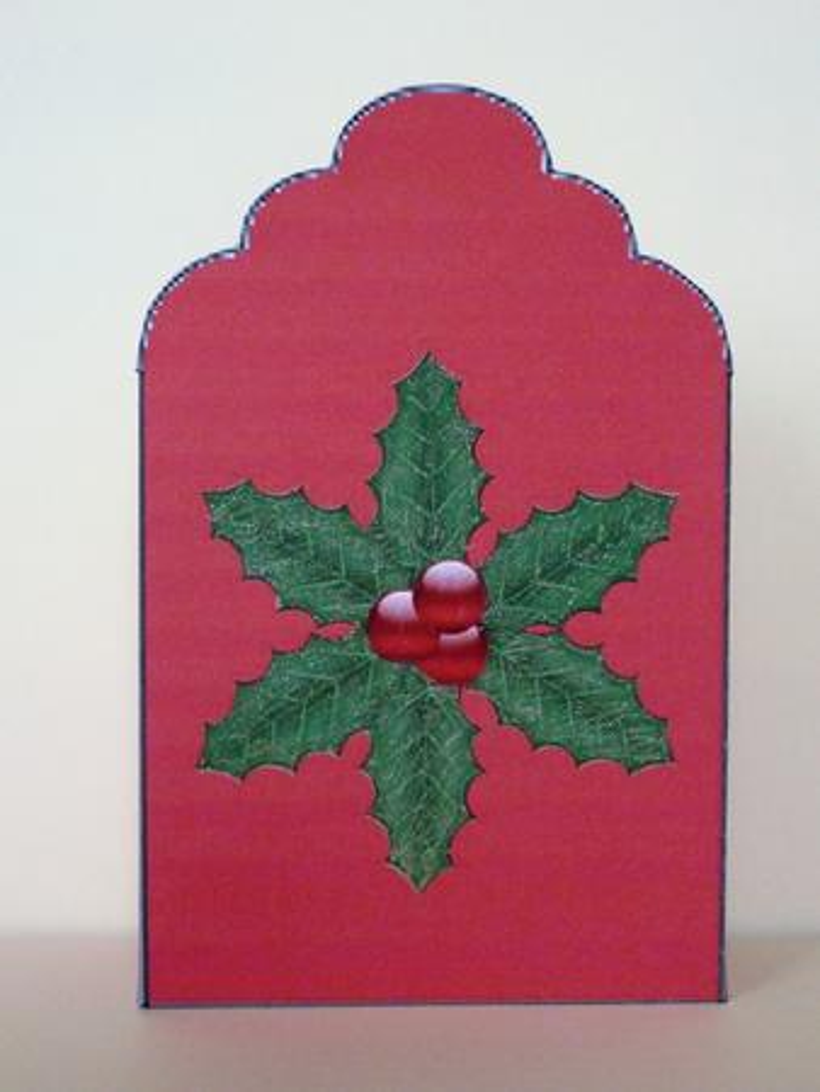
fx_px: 1641
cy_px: 546
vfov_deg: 36.8
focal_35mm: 52
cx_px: 410
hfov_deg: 28.1
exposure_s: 1/30
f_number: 3.8
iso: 800
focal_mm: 8.5
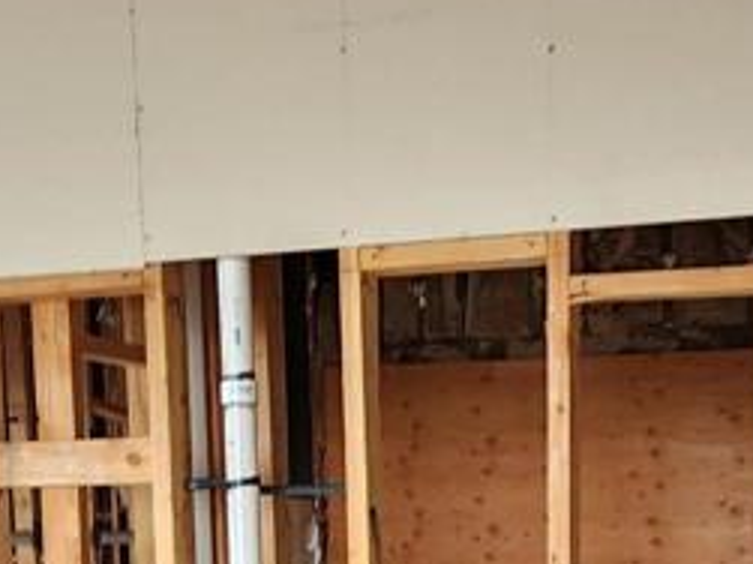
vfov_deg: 25.4
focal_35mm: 53
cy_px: 633
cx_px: 504
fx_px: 1152
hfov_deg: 35.8
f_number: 2.2
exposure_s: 1/60
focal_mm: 2.2
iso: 100
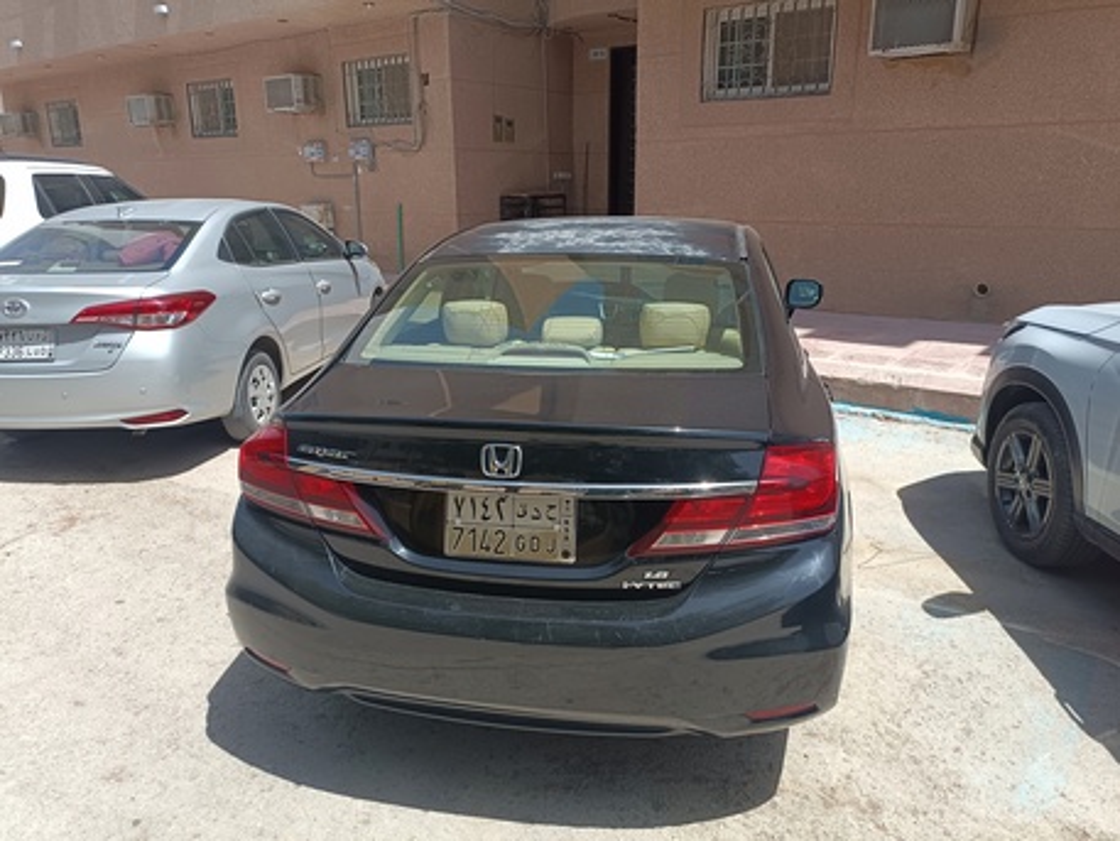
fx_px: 809
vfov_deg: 54.9
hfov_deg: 69.4
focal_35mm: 25
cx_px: 560
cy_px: 420
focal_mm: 4.74
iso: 100
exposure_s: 1/355
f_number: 1.79
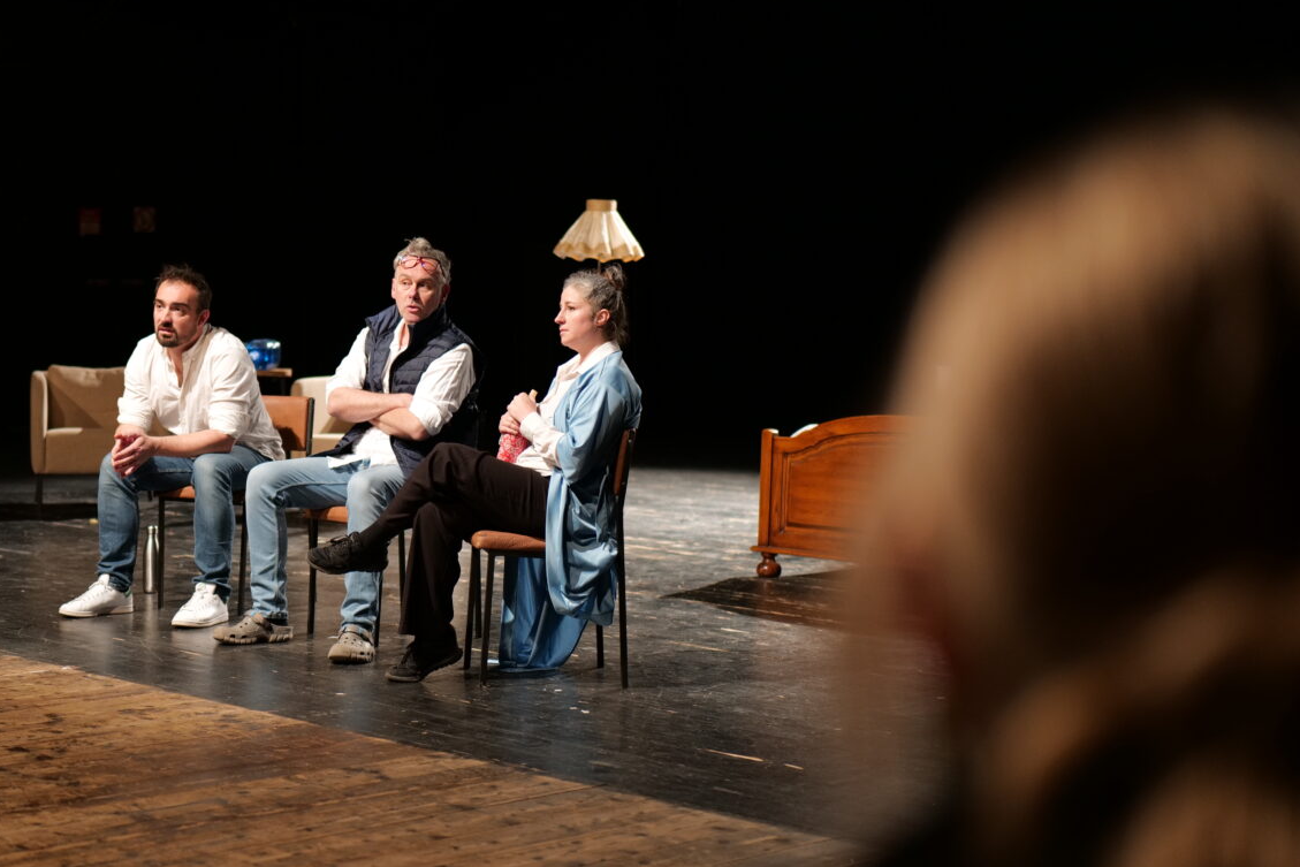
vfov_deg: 20.0
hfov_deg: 29.5
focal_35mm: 68
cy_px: 389
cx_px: 454
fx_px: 2456
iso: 1250
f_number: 1.8
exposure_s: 1/60
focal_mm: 50
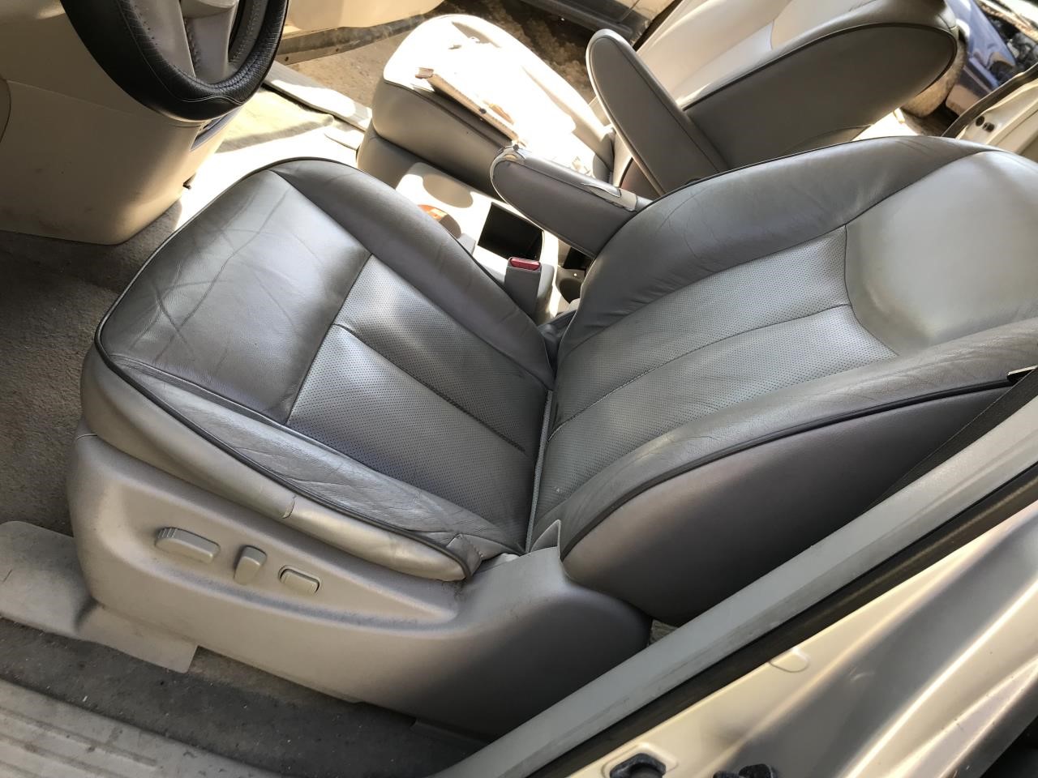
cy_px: 389
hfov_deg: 63.4
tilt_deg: -38.5
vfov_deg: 49.7
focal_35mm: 28
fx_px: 840
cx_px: 519
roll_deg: -31.3
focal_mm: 3.99
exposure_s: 1/172
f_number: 1.8
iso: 20
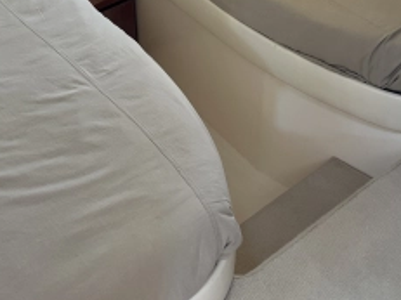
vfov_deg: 22.2
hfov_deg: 31.2
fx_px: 718
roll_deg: +1.0
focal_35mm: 62
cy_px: -41
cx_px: 215
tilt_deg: -31.8
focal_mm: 5.7
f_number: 1.5
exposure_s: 1/60
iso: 250
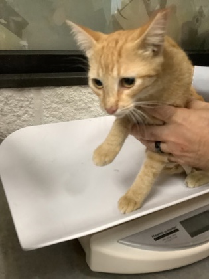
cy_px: 140
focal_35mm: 31
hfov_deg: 45.4
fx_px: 250
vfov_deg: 58.4
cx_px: 104
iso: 400
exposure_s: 1/60
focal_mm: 3.3
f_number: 2.4
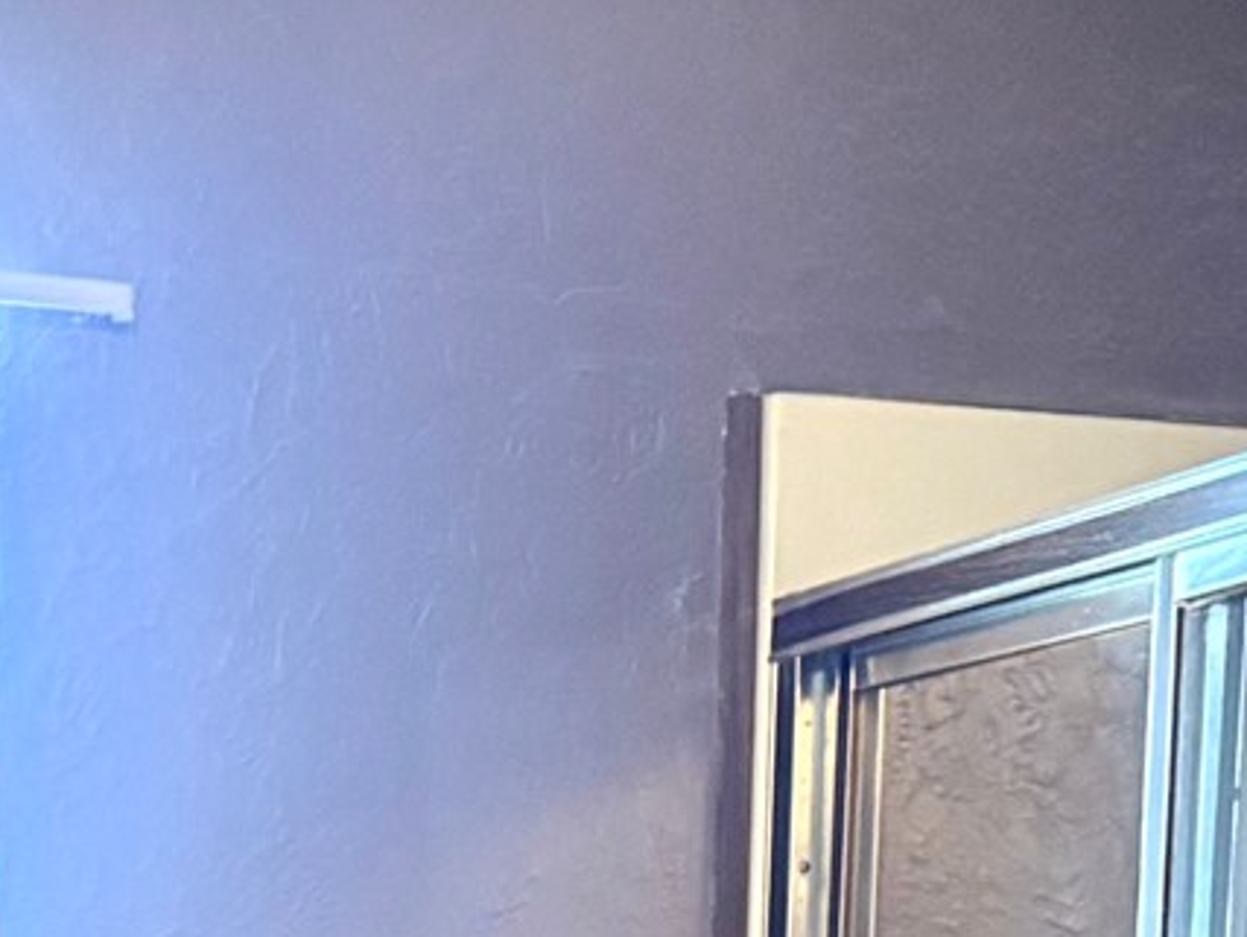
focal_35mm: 115
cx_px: 383
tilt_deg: -12.4
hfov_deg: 17.0
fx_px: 4146
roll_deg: +0.1
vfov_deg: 11.0
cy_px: 2210
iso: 640
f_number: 1.78
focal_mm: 6.76
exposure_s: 1/40
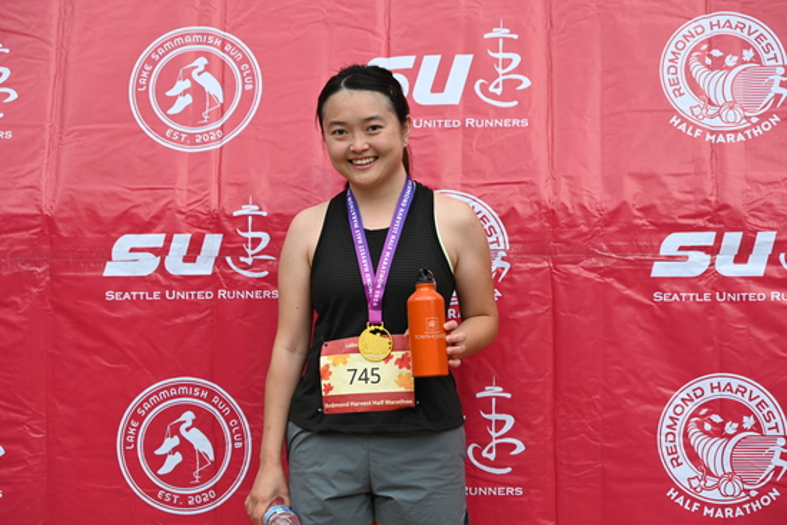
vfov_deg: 14.3
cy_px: 262
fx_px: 2099
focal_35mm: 96
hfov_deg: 21.2
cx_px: 394
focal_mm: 96
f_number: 6.3
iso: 200
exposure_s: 1/250
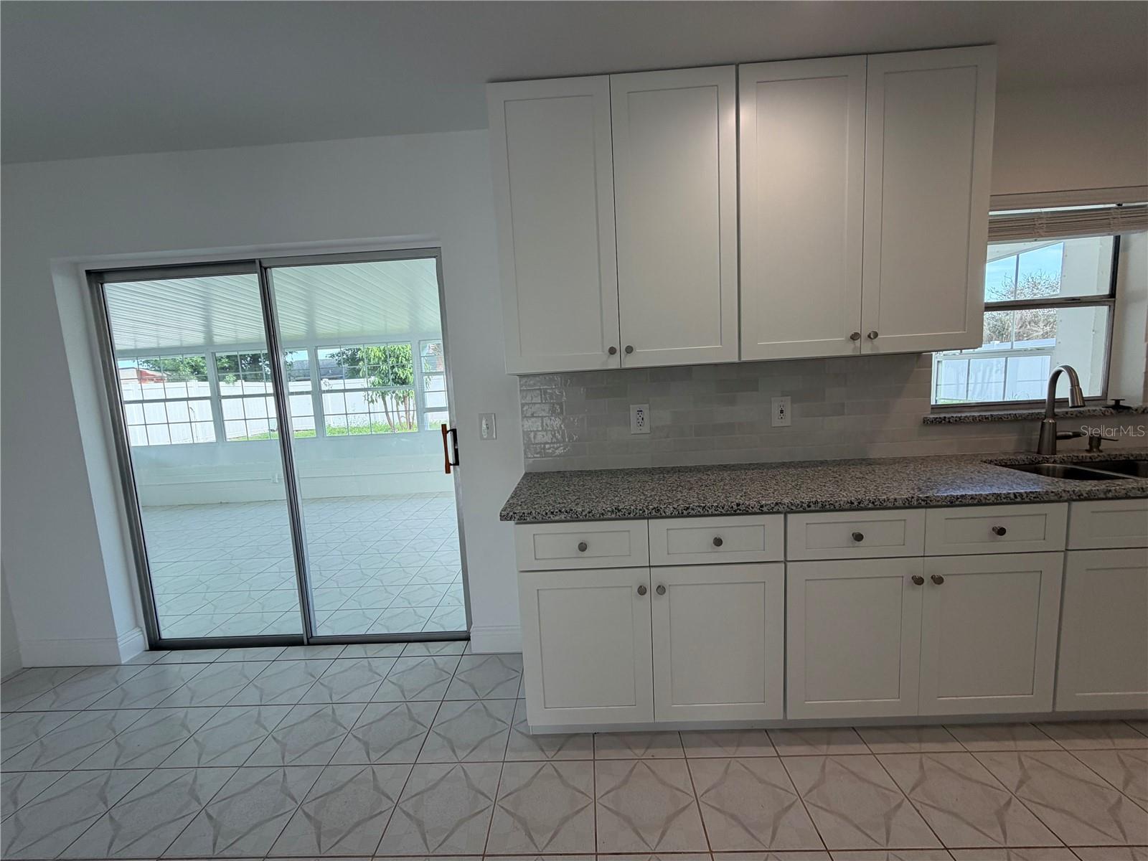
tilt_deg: -6.6
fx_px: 464
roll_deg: +3.6
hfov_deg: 102.1
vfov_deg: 85.7
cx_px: 574
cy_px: 430
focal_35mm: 14
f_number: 2.2
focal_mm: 2.22
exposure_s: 1/120
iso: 64
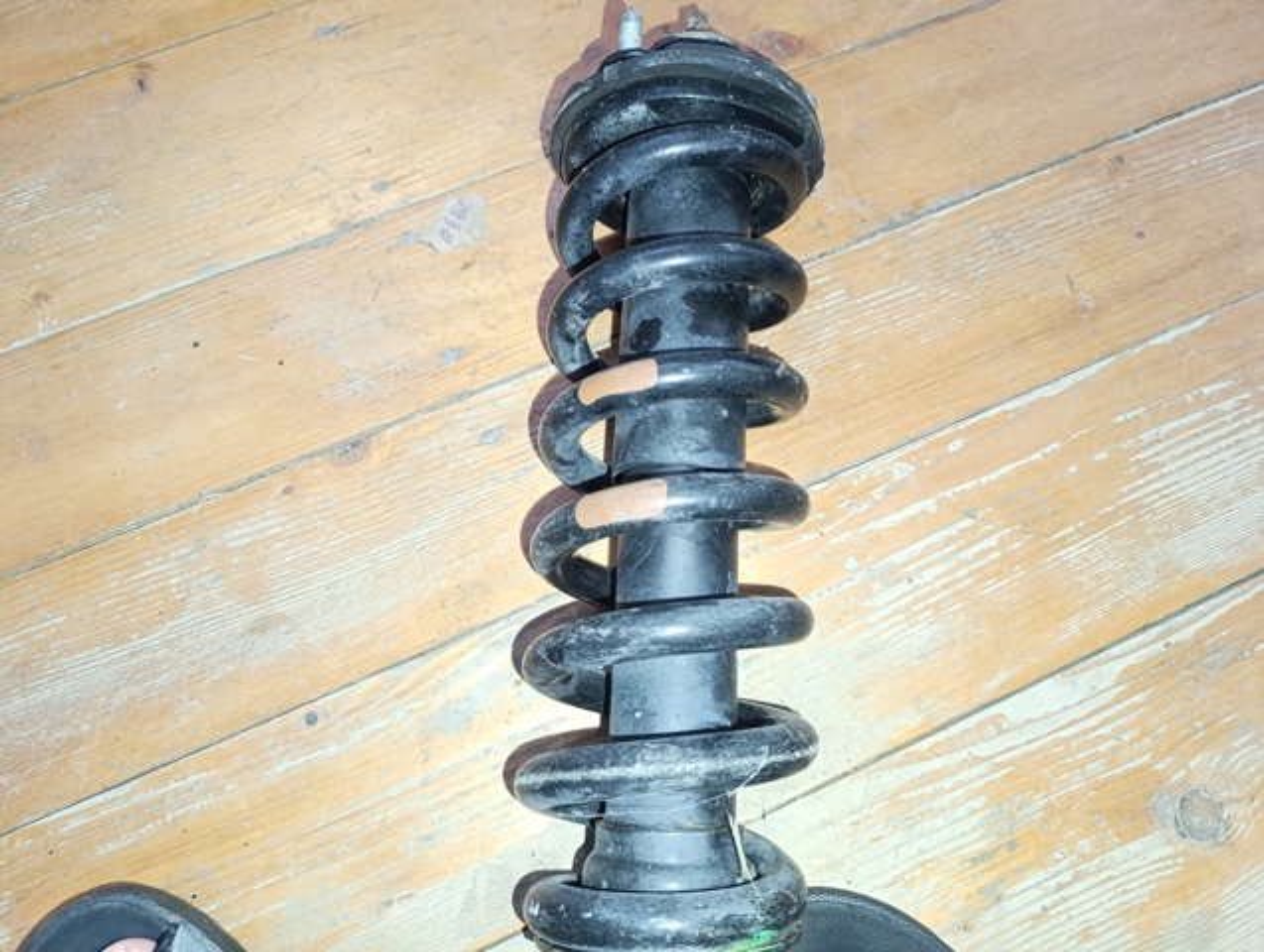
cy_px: 476
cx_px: 632
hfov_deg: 73.8
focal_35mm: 23
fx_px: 841
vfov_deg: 59.0
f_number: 1.6
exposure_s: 1/25
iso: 1250
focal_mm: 6.14
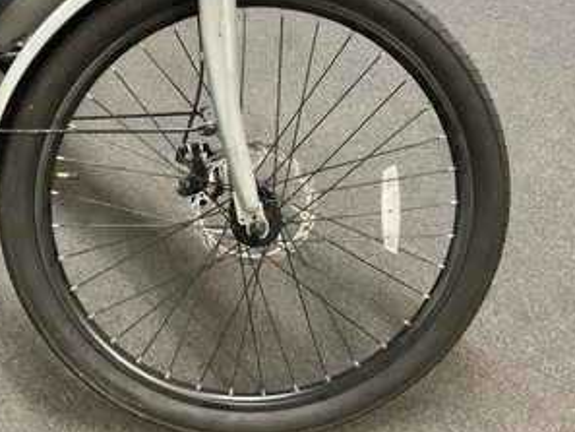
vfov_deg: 36.6
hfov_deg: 47.6
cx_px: 234
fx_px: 648
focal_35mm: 39
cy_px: 157
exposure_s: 1/30
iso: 400
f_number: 1.8
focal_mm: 3
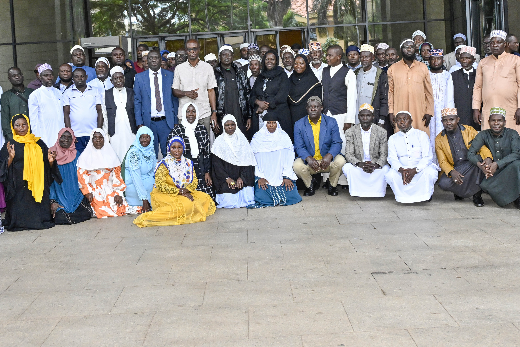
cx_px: 257
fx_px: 737
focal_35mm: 51
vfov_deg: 26.3
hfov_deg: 38.9
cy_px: 113
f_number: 5.6
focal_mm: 28
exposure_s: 1/1000
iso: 2200
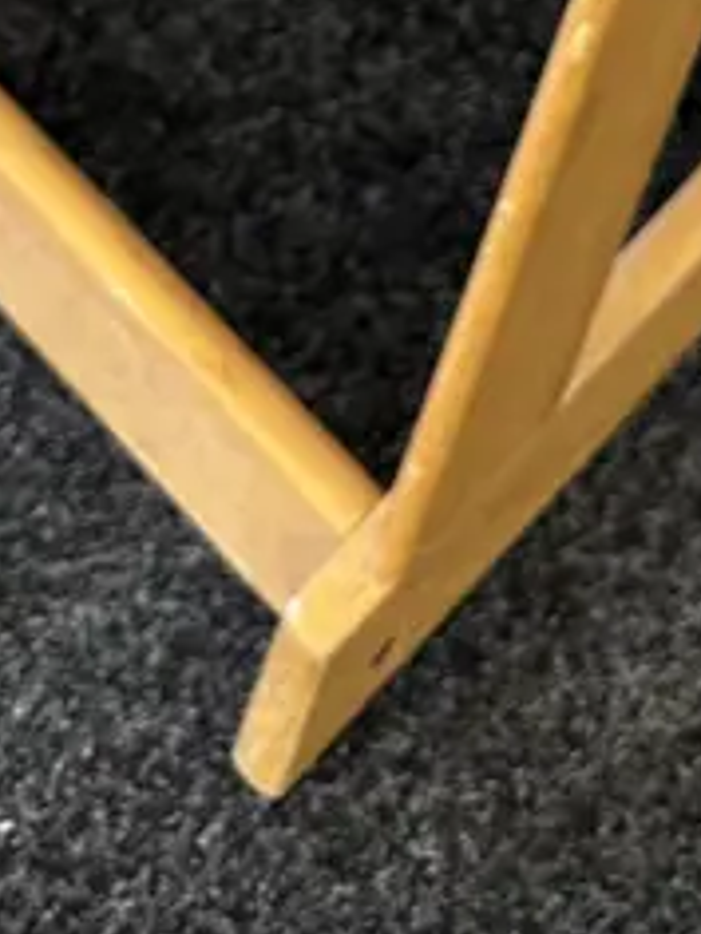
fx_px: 2808
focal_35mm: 104
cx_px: 681
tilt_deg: -43.8
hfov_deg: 14.0
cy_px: -930
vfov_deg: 15.3
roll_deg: +0.4
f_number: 1.78
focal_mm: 6.86
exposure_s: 1/50
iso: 200
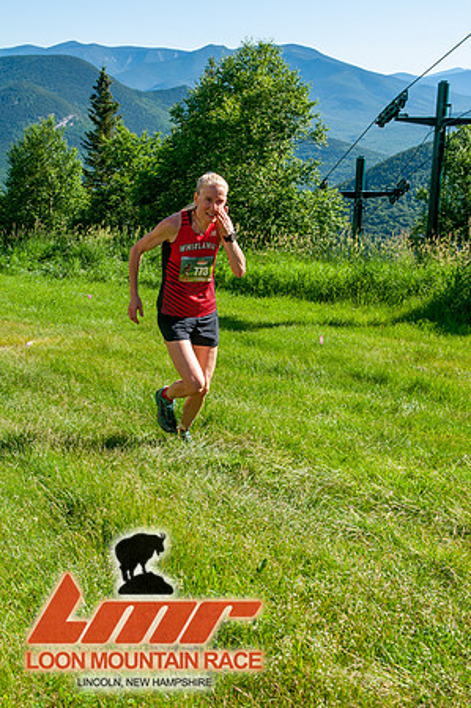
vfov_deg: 38.9
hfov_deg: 26.4
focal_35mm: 51
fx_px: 1003
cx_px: 236
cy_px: 354
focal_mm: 34
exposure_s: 1/400
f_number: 8
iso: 200
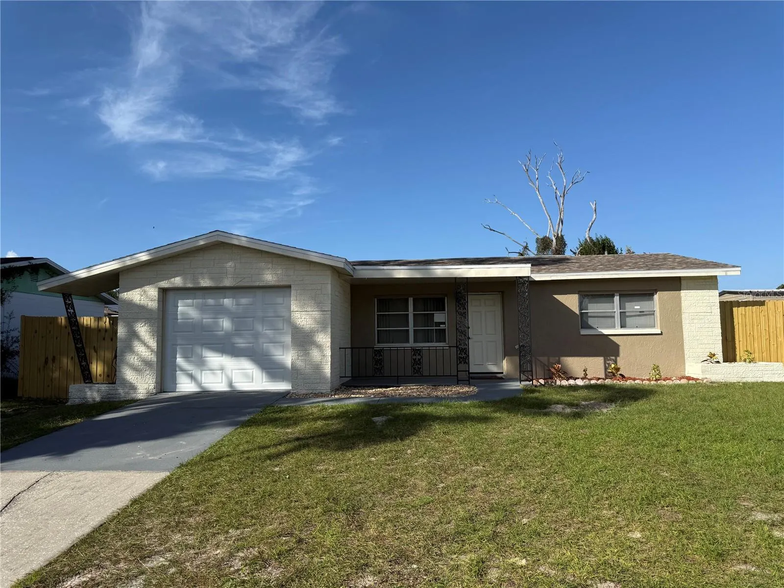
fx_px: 544
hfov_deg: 71.6
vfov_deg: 56.8
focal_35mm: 24
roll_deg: +0.5
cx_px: 392
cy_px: 294
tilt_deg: +5.3
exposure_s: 1/5319
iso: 80
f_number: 1.78
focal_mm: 6.76
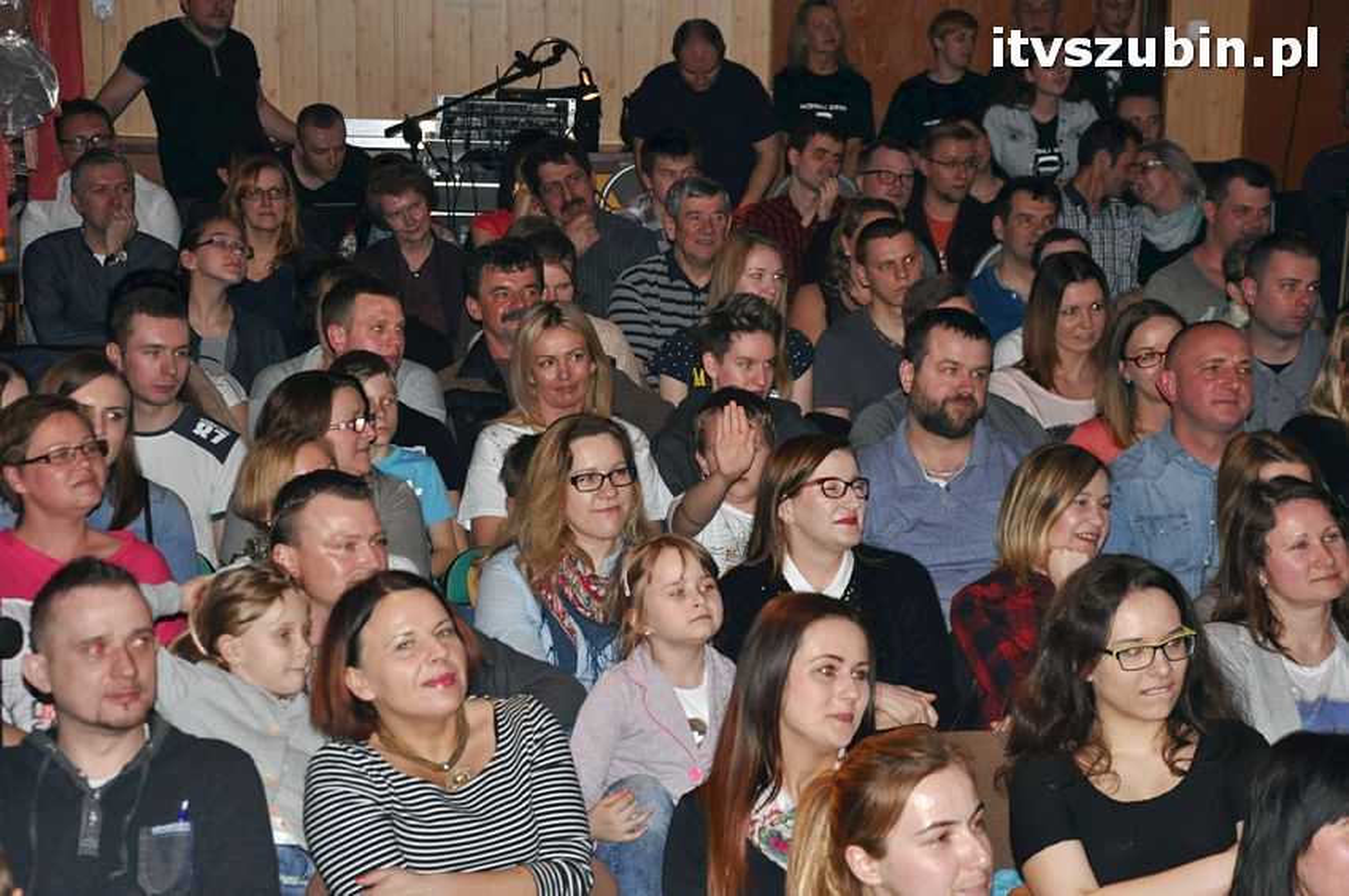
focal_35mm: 93
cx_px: 674
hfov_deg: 21.9
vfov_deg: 14.7
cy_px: 448
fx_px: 3481
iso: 1000
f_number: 5.3
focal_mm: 62
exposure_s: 1/60
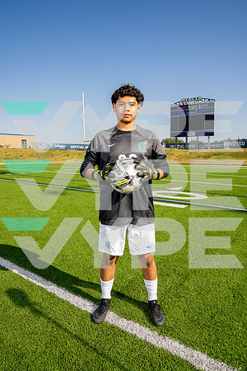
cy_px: 186
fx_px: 247
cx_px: 124
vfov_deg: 73.7
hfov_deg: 53.1
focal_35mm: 24
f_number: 7.1
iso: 50
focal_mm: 24
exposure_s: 1/125
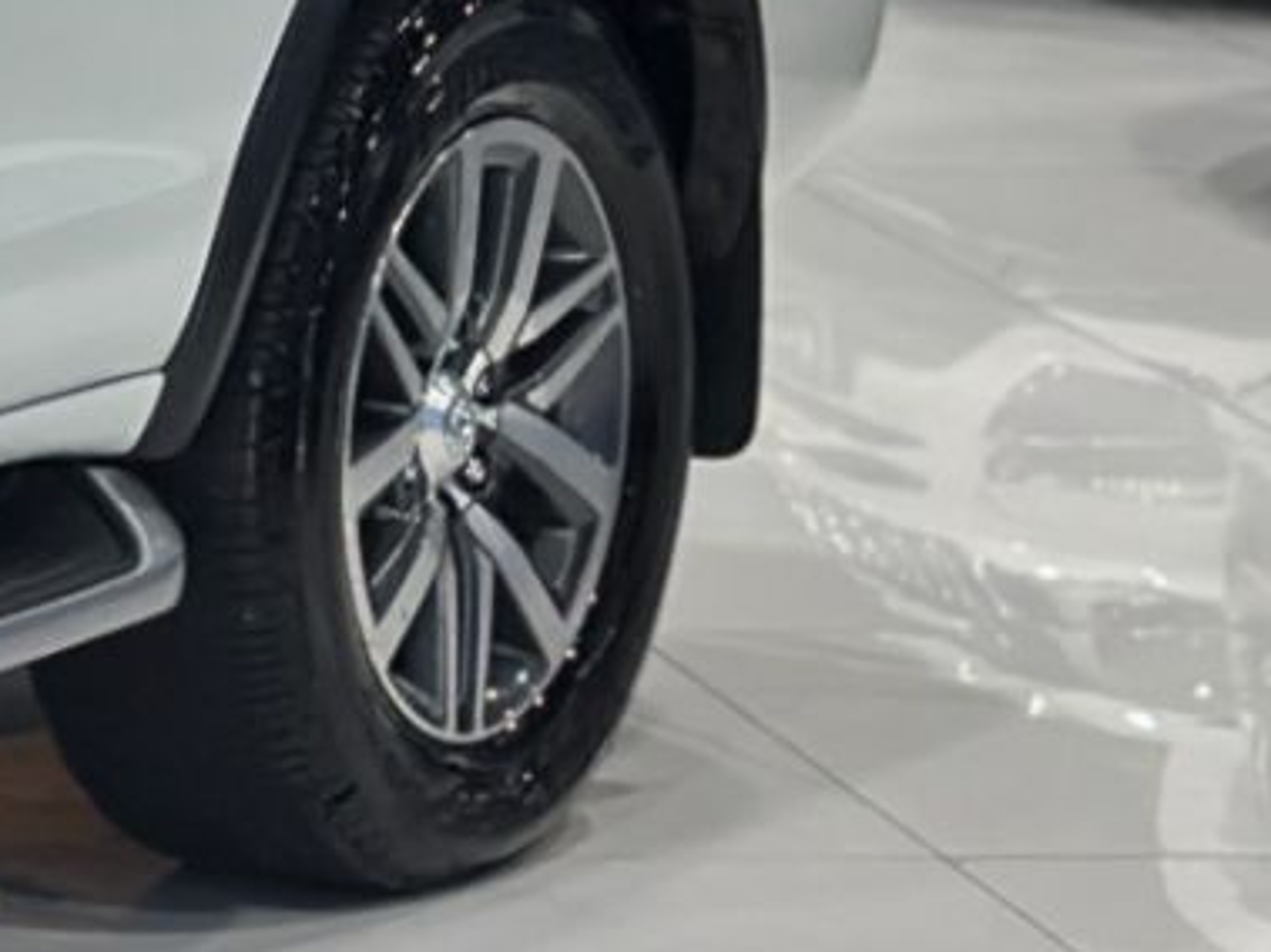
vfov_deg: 6.1
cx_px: -1811
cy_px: -91
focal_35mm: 243
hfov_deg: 7.6
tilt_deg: -7.7
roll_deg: +0.5
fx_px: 8919
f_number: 1.78
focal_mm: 6.86
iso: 200
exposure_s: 1/208
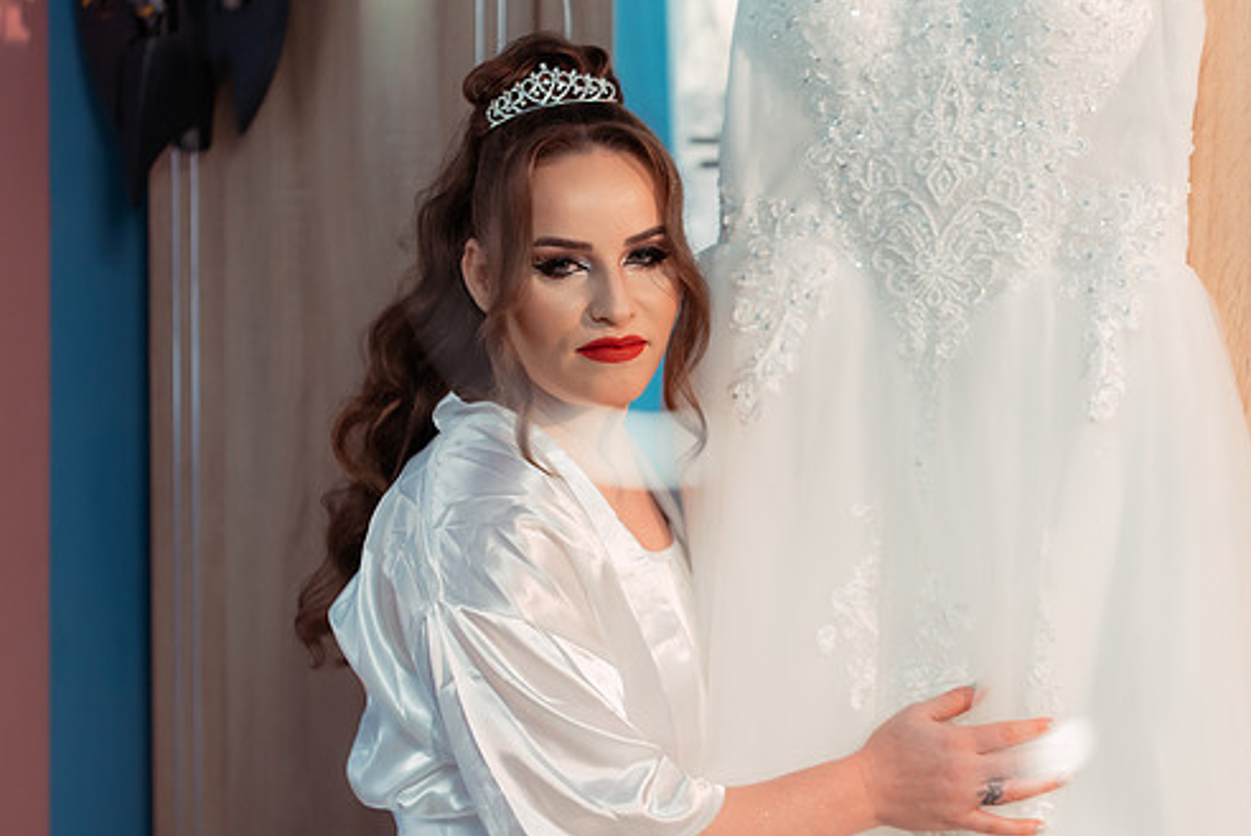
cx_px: 615
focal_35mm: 106
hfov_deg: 19.3
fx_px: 3687
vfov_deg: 12.9
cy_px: 466
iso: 1600
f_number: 3
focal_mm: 90
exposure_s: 1/200
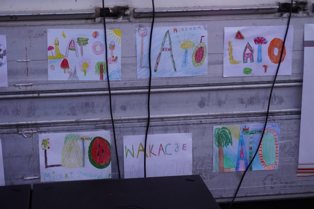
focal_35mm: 72
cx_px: 157
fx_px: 628
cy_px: 104
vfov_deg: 18.9
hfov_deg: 28.1
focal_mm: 48
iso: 1000
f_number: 5.6
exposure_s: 1/100
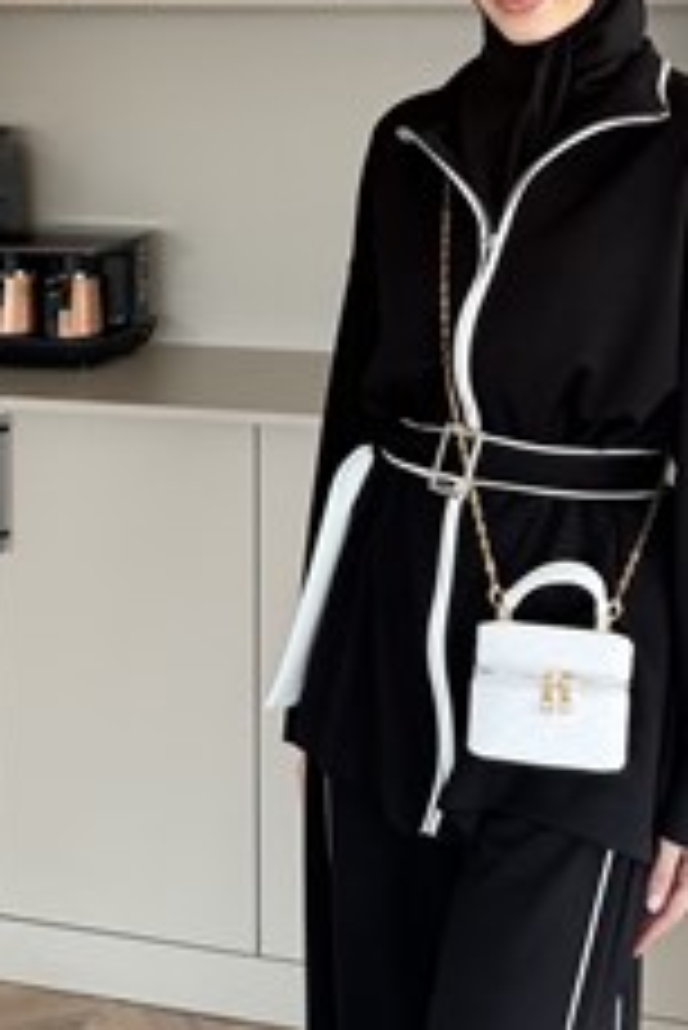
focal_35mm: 45
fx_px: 1288
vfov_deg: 43.4
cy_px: 412
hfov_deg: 29.5
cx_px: 504
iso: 200
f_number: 1.78
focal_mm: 6.76
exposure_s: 1/108
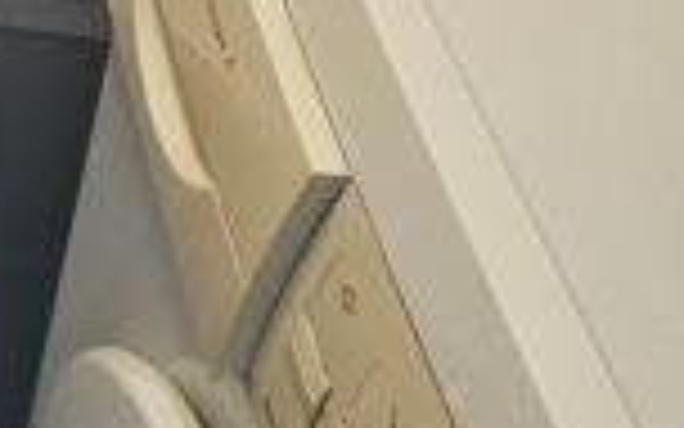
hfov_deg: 17.1
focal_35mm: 93
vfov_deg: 9.0
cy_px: -1090
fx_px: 1734
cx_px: -644
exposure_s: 1/50
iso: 160
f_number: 2.2
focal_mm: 2.2
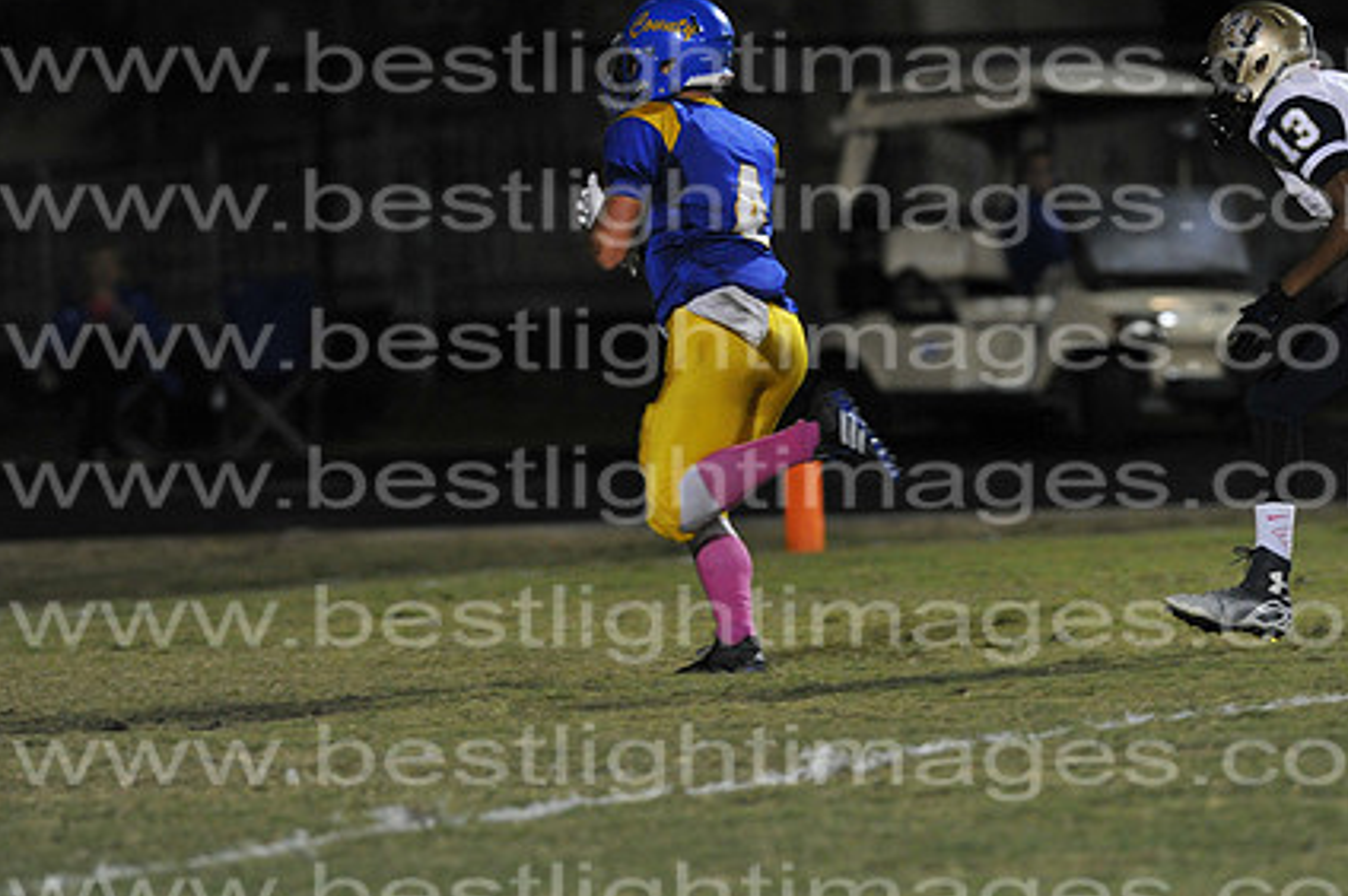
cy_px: 416
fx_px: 15340
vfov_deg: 3.3
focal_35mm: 410
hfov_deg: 5.0
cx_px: 728
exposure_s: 1/500
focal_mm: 300
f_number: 4
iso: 5000
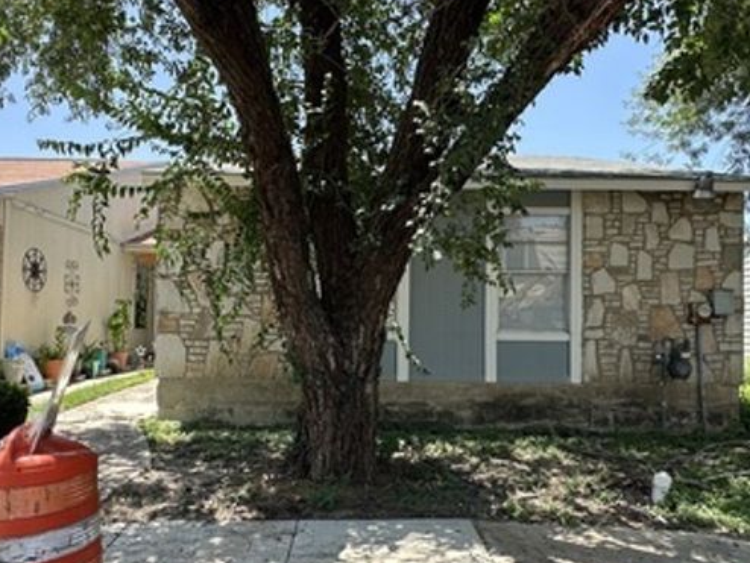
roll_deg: -0.7
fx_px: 629
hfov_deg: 61.6
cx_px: 364
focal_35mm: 29
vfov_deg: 48.2
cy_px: 316
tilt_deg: +1.5
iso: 40
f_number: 2.2
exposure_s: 1/413
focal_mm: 2.22
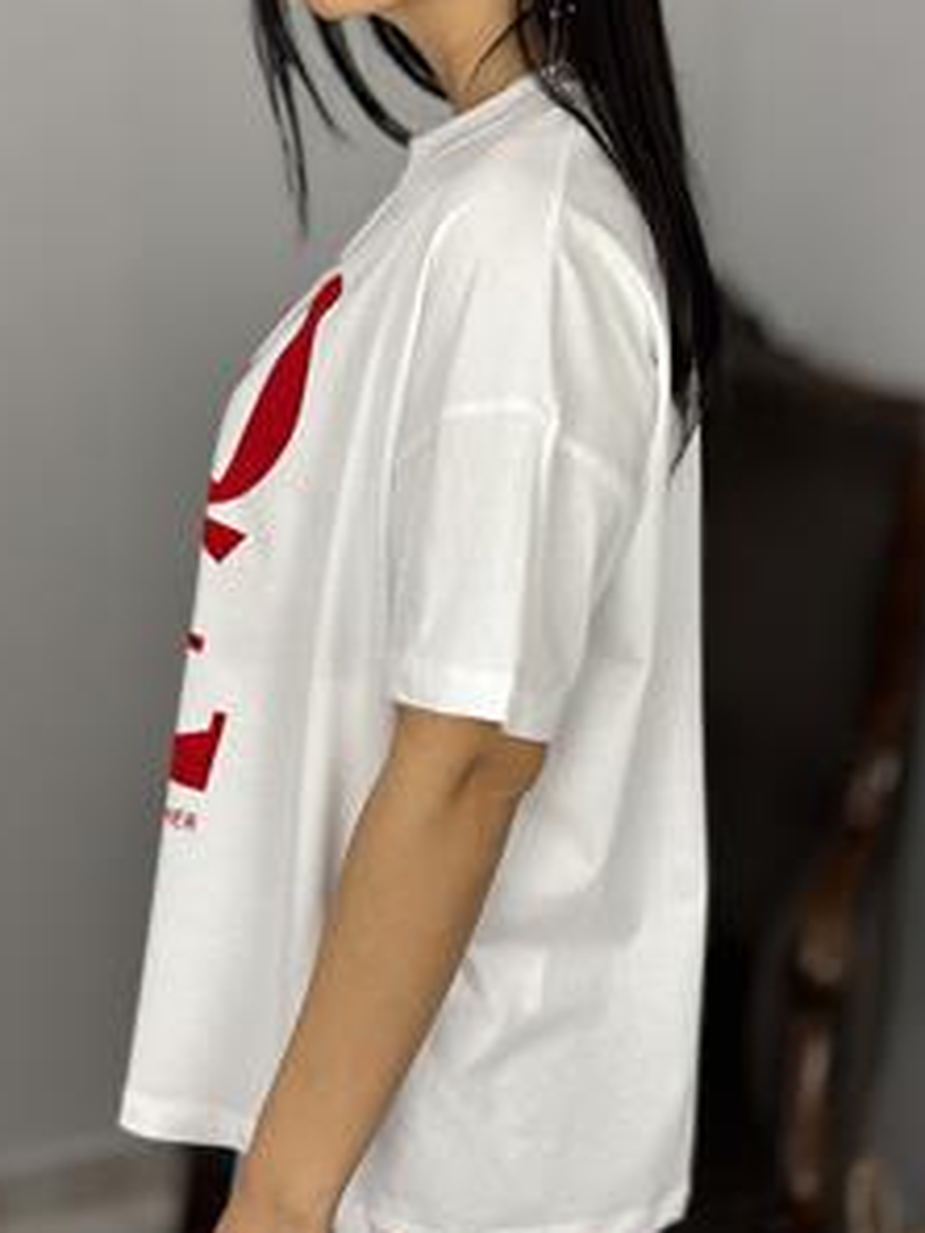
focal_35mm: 67
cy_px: 419
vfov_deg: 28.8
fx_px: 2387
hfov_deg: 21.9
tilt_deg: -11.8
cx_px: 454
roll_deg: -1.6
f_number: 1.78
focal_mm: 6.86
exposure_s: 1/100
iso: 80
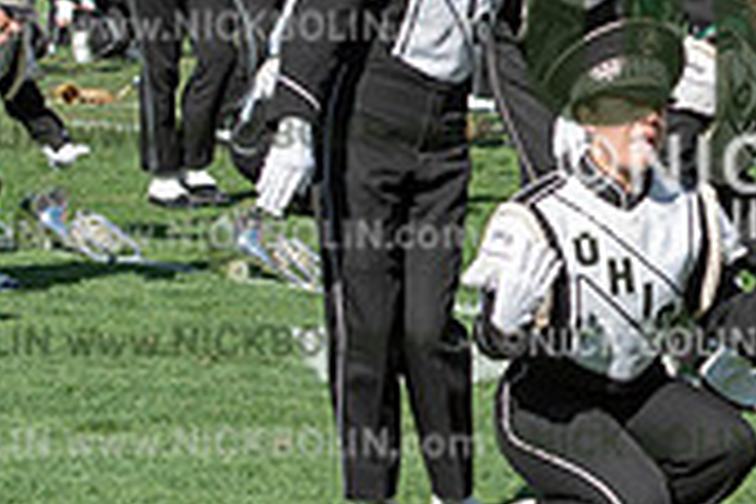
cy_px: 29
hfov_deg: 8.5
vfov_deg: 5.7
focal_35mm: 241
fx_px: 5061
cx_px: 842
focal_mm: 70
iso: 400
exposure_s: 1/2000
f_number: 5
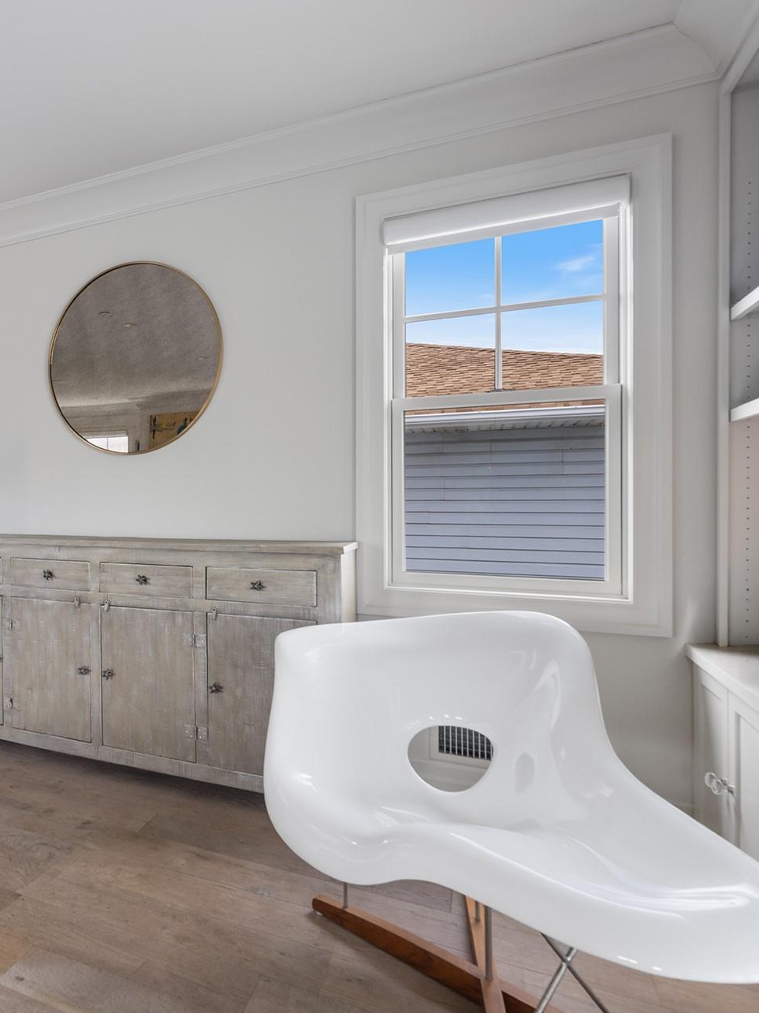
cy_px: 514
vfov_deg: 72.1
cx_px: 87
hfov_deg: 51.2
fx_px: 695
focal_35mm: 24
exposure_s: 1/2.5
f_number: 11
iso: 320
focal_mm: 15.5
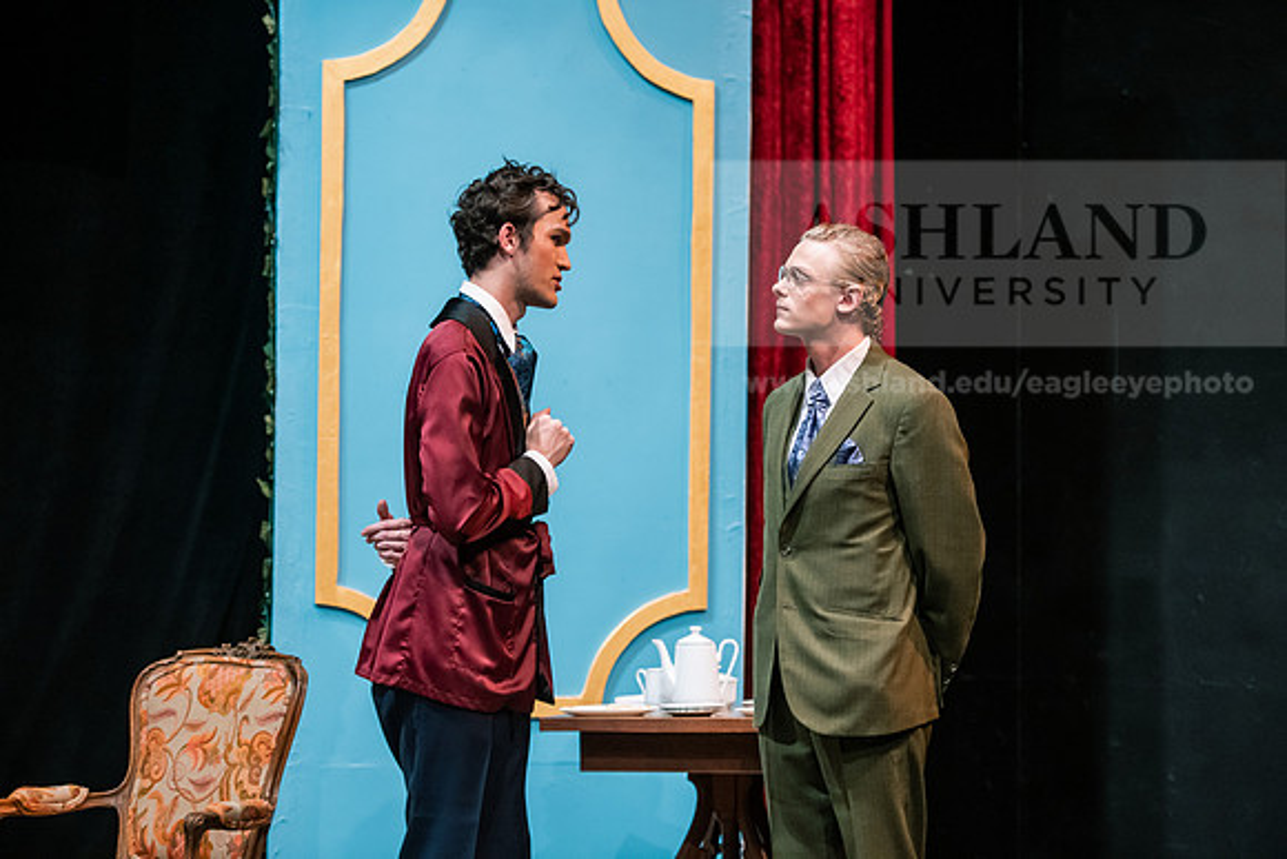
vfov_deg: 14.0
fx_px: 3504
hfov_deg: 20.8
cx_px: 644
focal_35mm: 98
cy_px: 430
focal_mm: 98
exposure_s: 1/200
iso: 3200
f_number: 3.2
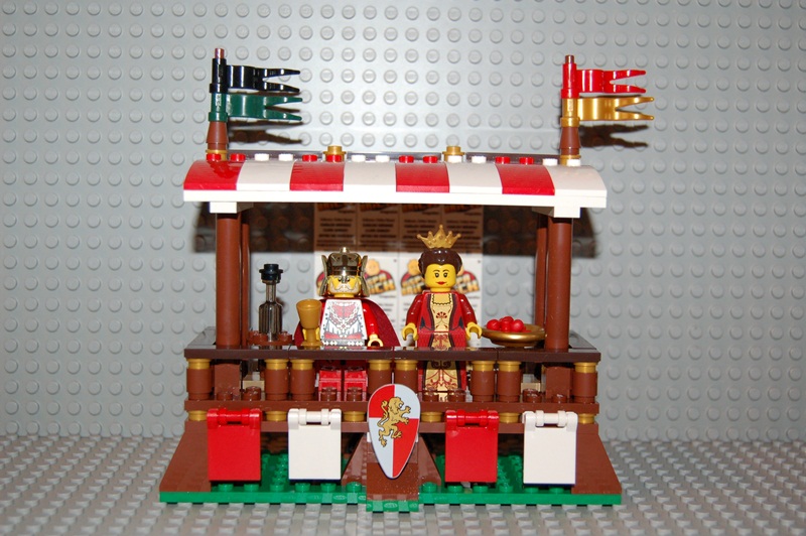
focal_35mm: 51
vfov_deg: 26.4
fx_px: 1141
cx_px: 403
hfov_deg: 38.9
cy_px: 268
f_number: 4.5
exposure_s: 1/60
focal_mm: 34
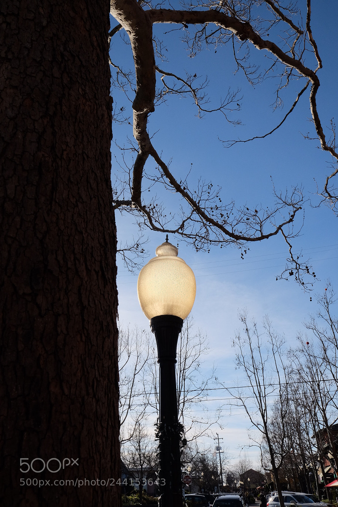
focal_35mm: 24
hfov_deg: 53.1
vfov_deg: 73.7
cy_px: 254
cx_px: 169
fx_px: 338
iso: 800
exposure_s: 1/400
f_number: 14
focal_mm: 16
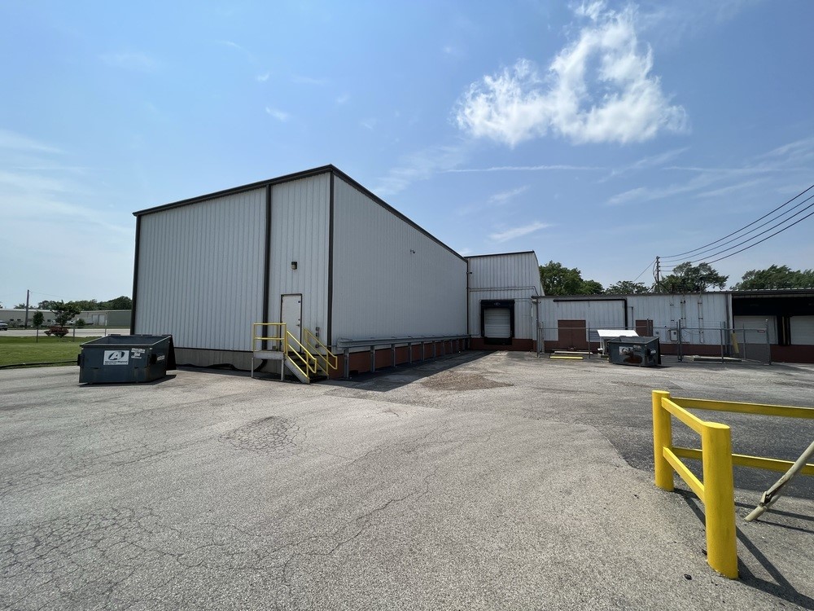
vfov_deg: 89.9
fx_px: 306
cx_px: 407
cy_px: 306
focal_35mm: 13
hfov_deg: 106.2
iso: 32
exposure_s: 1/2273
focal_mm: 1.57
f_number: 1.8
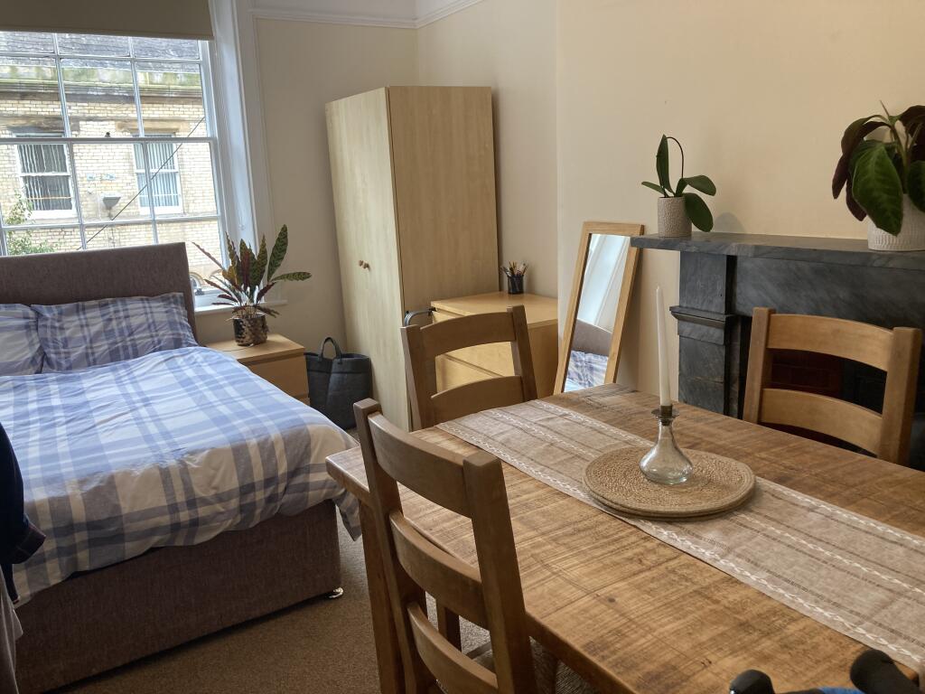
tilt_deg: -12.1
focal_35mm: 28
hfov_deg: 63.4
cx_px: 462
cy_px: 347
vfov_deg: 49.7
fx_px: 748
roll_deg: +1.9
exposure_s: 1/50
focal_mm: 3.99
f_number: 1.8
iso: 64
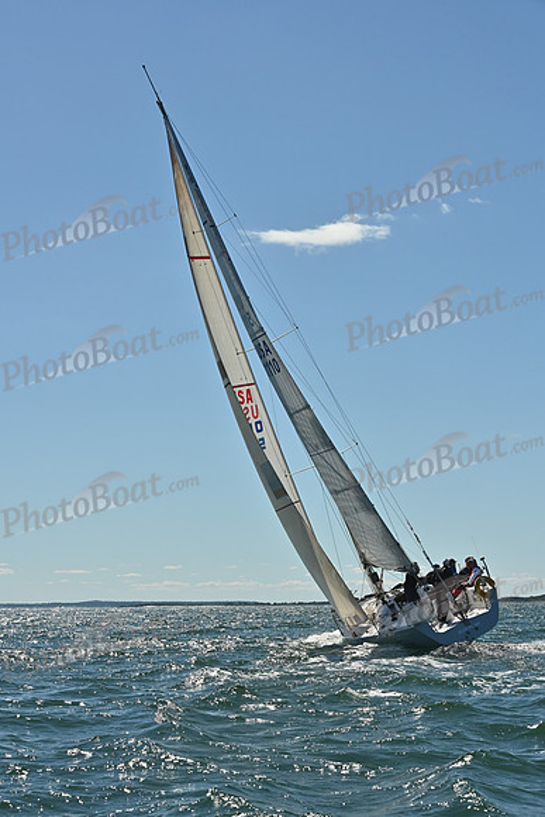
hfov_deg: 19.5
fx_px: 1589
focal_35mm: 70
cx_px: 272
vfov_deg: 28.8
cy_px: 408
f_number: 10
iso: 320
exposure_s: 1/1250
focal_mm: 70
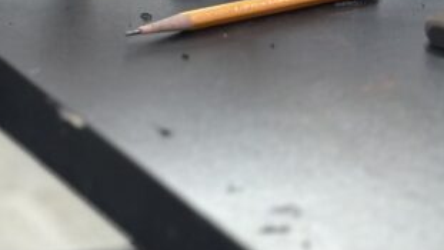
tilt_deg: -7.5
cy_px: -472
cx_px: -223
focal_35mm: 224
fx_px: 2637
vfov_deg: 5.2
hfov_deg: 9.4
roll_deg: -1.4
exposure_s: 1/50
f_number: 1.78
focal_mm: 6.86
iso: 64
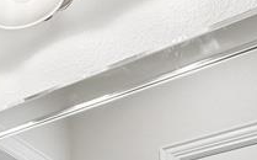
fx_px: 525
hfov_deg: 22.4
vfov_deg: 12.5
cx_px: -133
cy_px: 411
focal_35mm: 75
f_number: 8
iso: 400
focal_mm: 10
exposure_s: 1/30
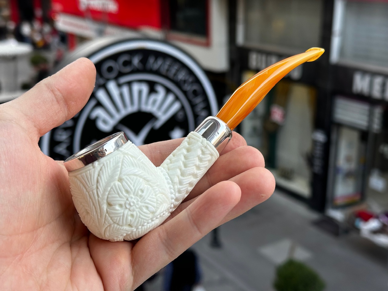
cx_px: 194
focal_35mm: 48
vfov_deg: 30.3
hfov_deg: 39.7
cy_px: 146
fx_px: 538
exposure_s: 1/271
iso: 64
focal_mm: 6.86
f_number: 1.78
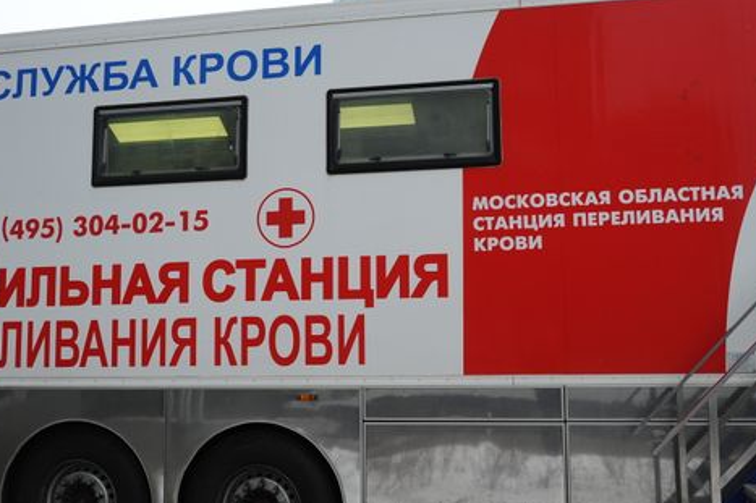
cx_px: 414
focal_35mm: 36
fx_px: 756
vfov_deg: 36.8
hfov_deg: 53.1
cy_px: 270
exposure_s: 1/1000
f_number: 5.6
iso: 800
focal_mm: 24
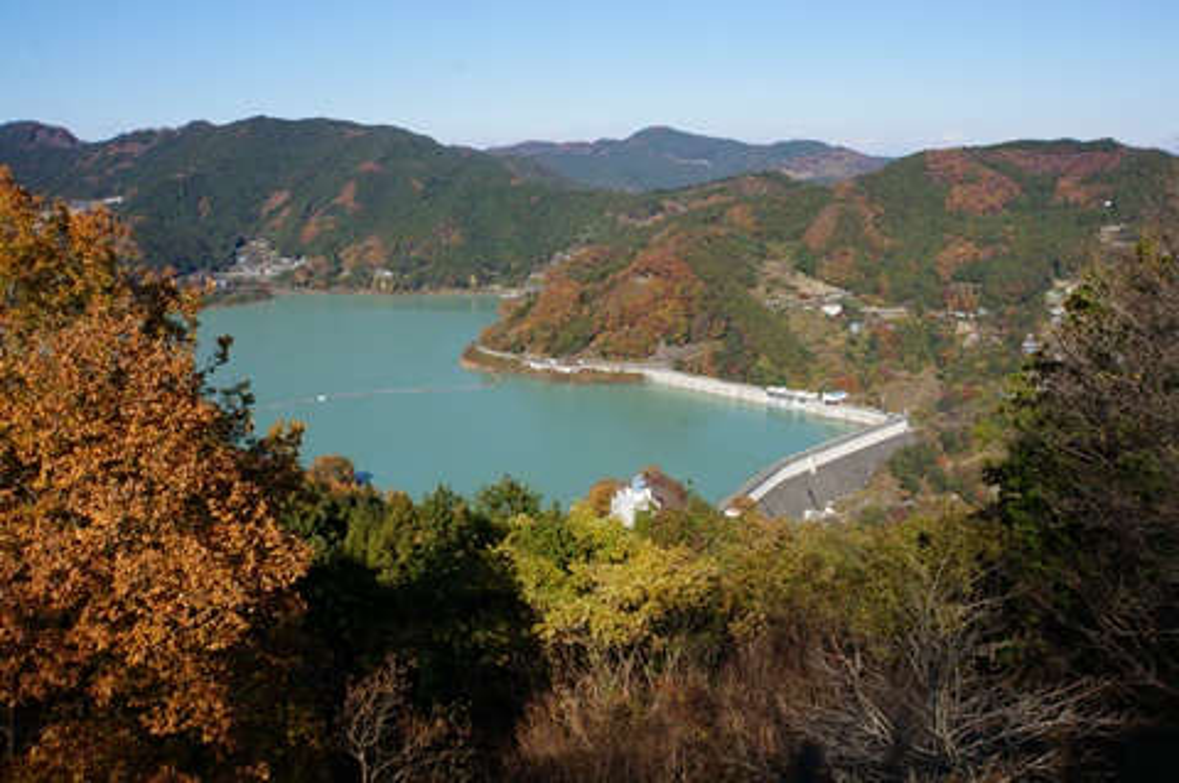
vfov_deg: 45.4
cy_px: 392
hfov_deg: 64.3
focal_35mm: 29
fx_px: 937
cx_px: 590
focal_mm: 19.1
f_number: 14
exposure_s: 1/60
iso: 100
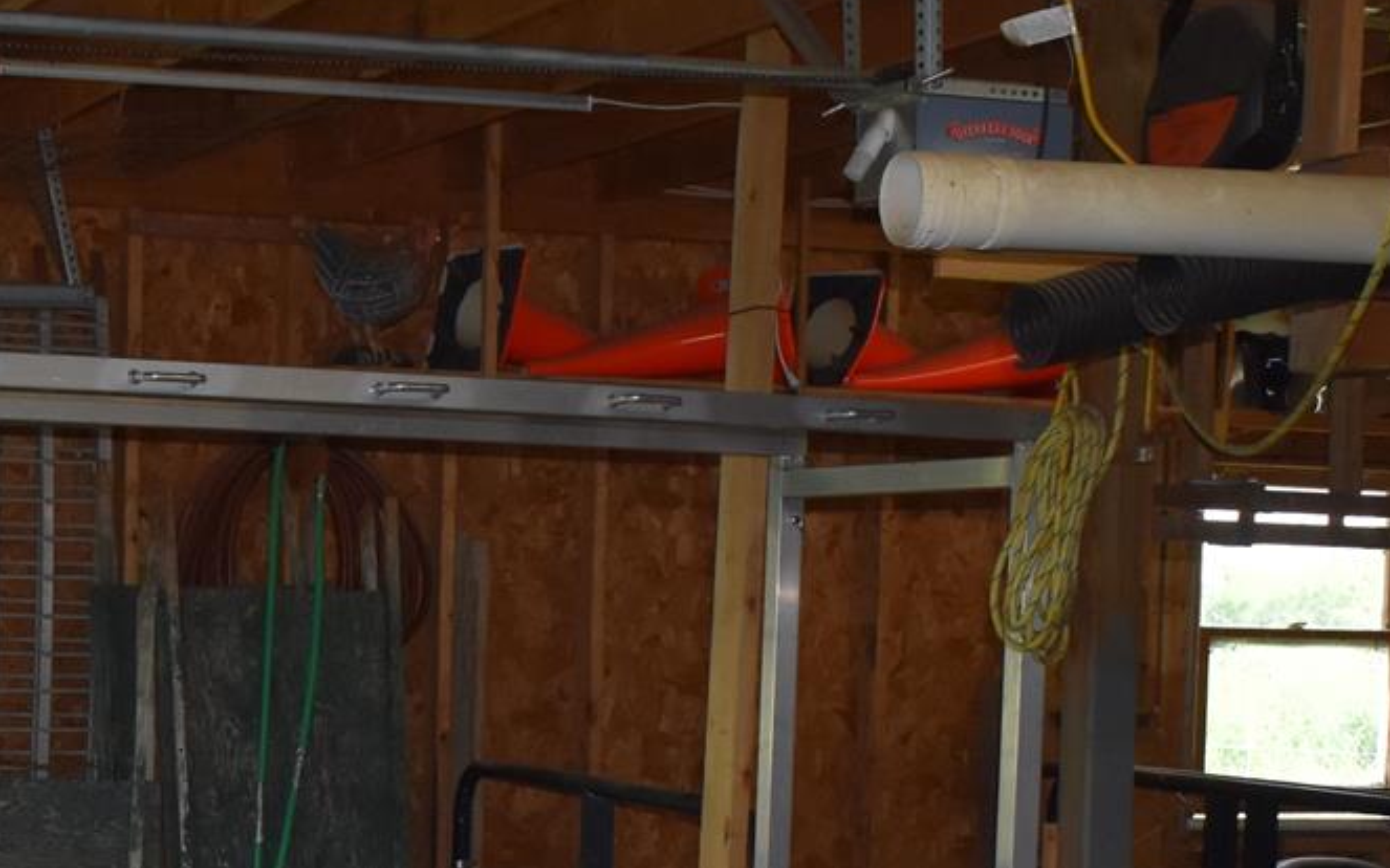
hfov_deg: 24.0
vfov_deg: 15.0
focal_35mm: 85
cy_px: 905
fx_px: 3219
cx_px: 262
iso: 800
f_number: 3.5
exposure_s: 1/160
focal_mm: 18
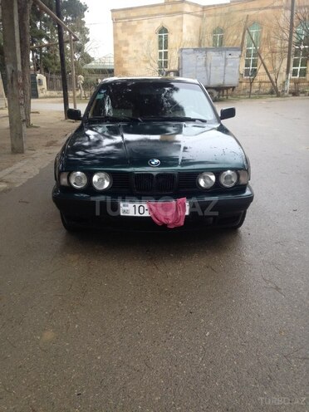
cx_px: 154
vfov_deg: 55.4
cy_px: 206
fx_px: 393
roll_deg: -1.0
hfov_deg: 42.9
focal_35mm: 33
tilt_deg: -16.8
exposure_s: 1/120
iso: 50
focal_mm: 4.12
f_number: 2.4
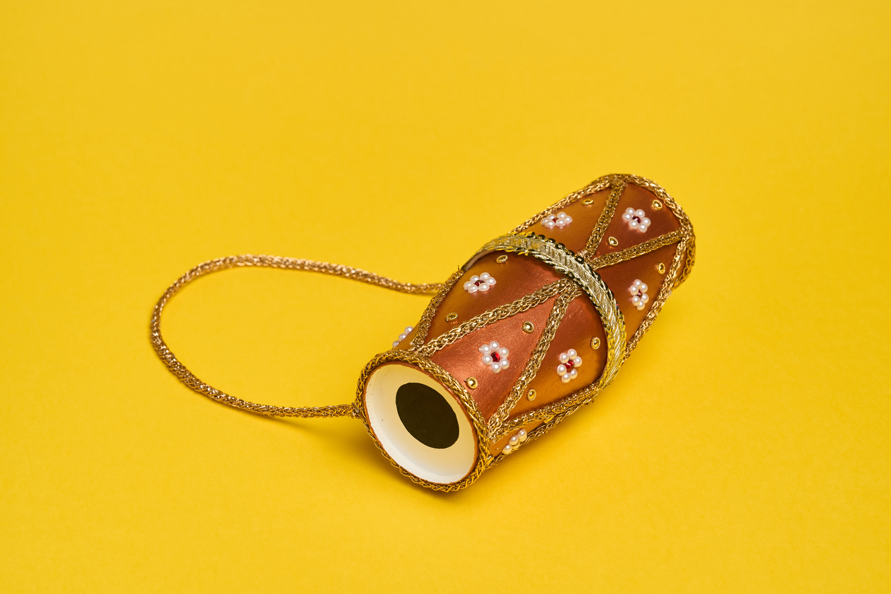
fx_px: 1757
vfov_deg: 19.2
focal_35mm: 71
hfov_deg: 28.5
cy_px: 300
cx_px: 451
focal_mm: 70
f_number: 11
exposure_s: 1/100
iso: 200
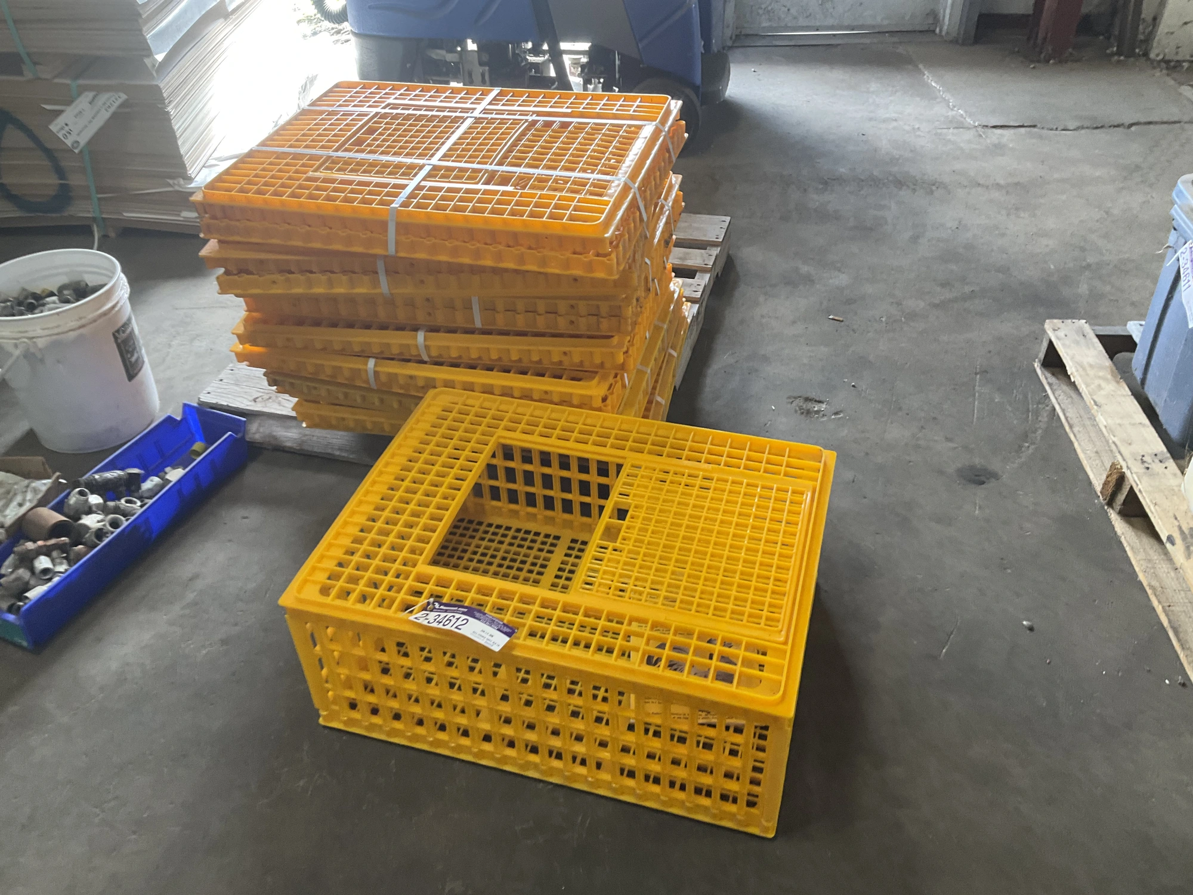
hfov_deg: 61.7
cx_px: 596
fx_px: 999
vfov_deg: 48.2
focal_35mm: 29
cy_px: 448
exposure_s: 1/60
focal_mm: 3
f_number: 1.8
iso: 80
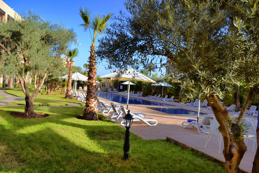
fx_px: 194
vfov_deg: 47.9
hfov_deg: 67.4
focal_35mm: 27
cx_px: 130
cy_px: 86
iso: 100
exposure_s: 1/160
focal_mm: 18
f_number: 6.3
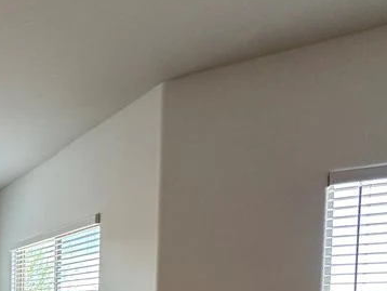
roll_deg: -0.5
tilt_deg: -2.9
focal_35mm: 40
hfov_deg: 34.0
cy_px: 333
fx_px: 447
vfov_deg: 31.3
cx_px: -114
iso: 200
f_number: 2.2
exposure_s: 1/120
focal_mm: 2.22
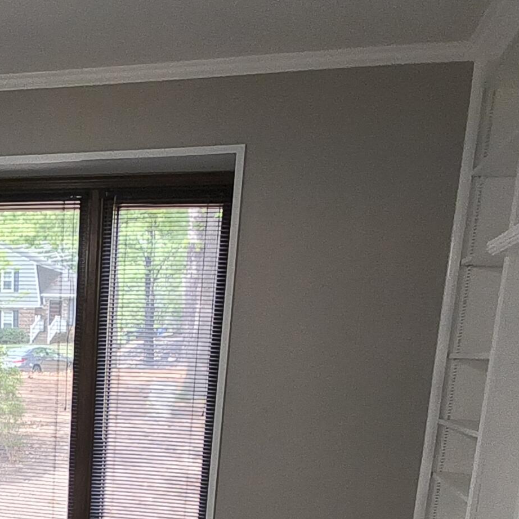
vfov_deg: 32.9
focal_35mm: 46
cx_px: 83
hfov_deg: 35.3
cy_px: 551
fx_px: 780
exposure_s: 1/50
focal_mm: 1.46
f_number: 2.2
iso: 100
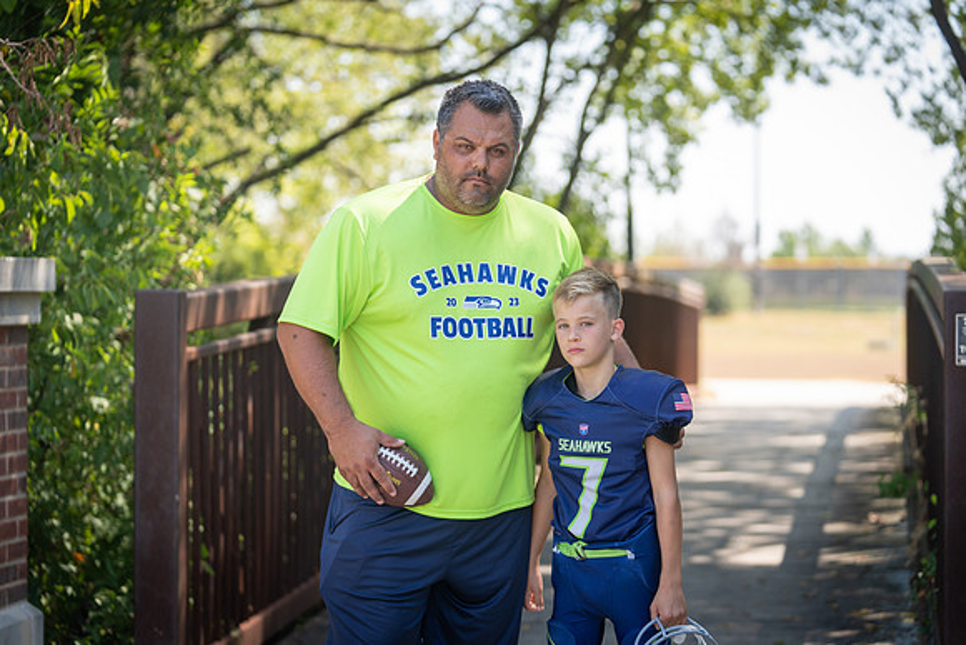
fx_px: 2576
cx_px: 483
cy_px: 322
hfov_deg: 21.2
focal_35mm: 96
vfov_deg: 14.3
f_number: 2.8
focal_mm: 96
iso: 100
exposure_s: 1/320
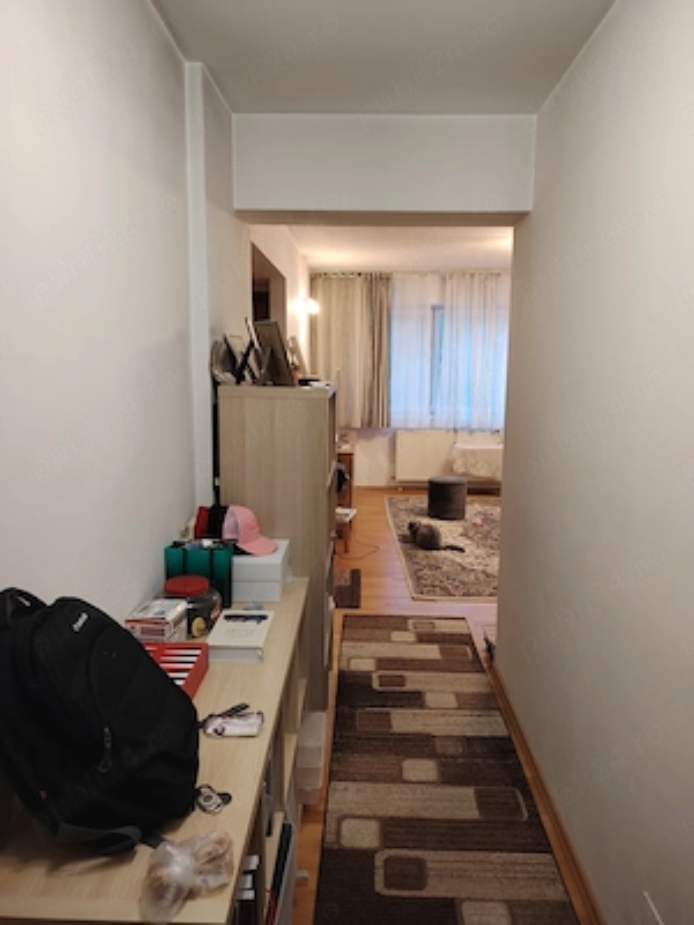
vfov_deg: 71.6
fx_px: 642
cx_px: 347
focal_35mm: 24
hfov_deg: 56.8
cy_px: 462
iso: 1528
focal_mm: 5.25
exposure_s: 1/25
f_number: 1.75
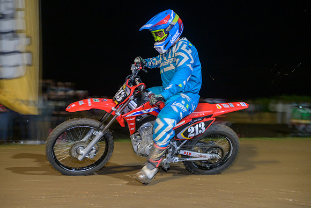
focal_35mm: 58
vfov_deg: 23.4
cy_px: 104
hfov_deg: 34.5
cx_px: 156
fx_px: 501
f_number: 2.8
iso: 2200
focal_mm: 58
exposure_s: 1/50
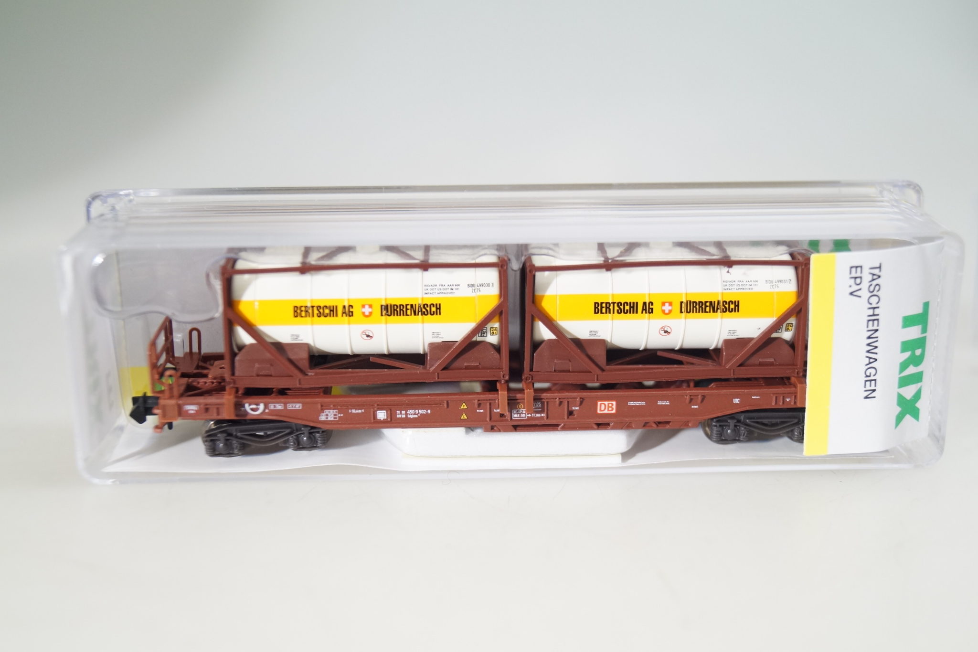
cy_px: 326
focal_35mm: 52
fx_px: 1426
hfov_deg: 37.9
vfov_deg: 25.7
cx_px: 489
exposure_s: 1/160
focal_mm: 35
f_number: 4.5
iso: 800
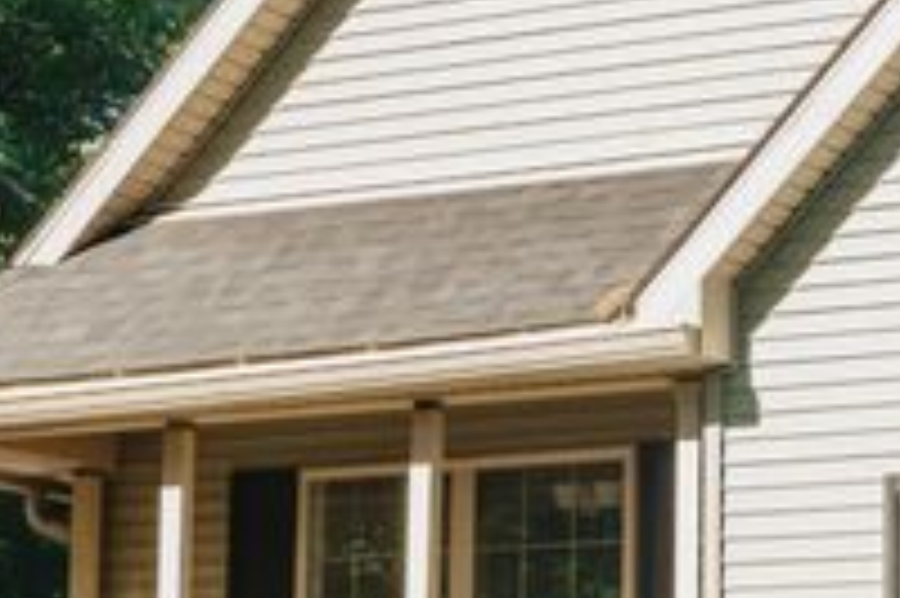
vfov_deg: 8.6
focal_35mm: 159
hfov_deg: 12.9
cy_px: 438
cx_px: 738
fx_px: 3972
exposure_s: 1/200
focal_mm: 31
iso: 250
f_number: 7.1
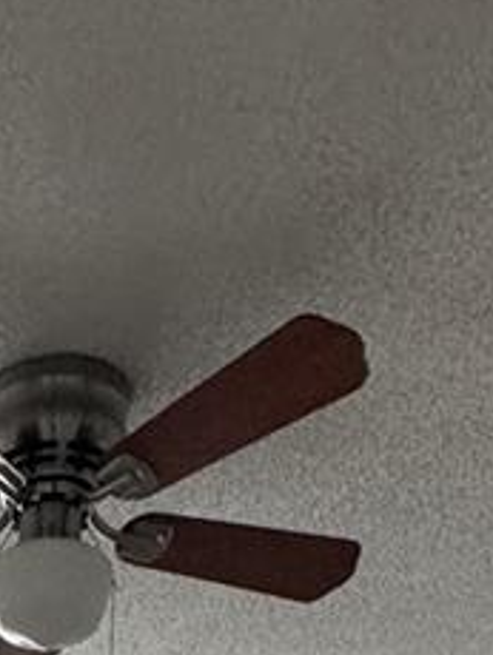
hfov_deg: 18.8
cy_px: 1506
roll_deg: -0.6
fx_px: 1384
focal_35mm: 73
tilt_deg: -12.0
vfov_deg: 15.8
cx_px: -134
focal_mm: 2.22
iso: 320
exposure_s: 1/99
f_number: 2.2
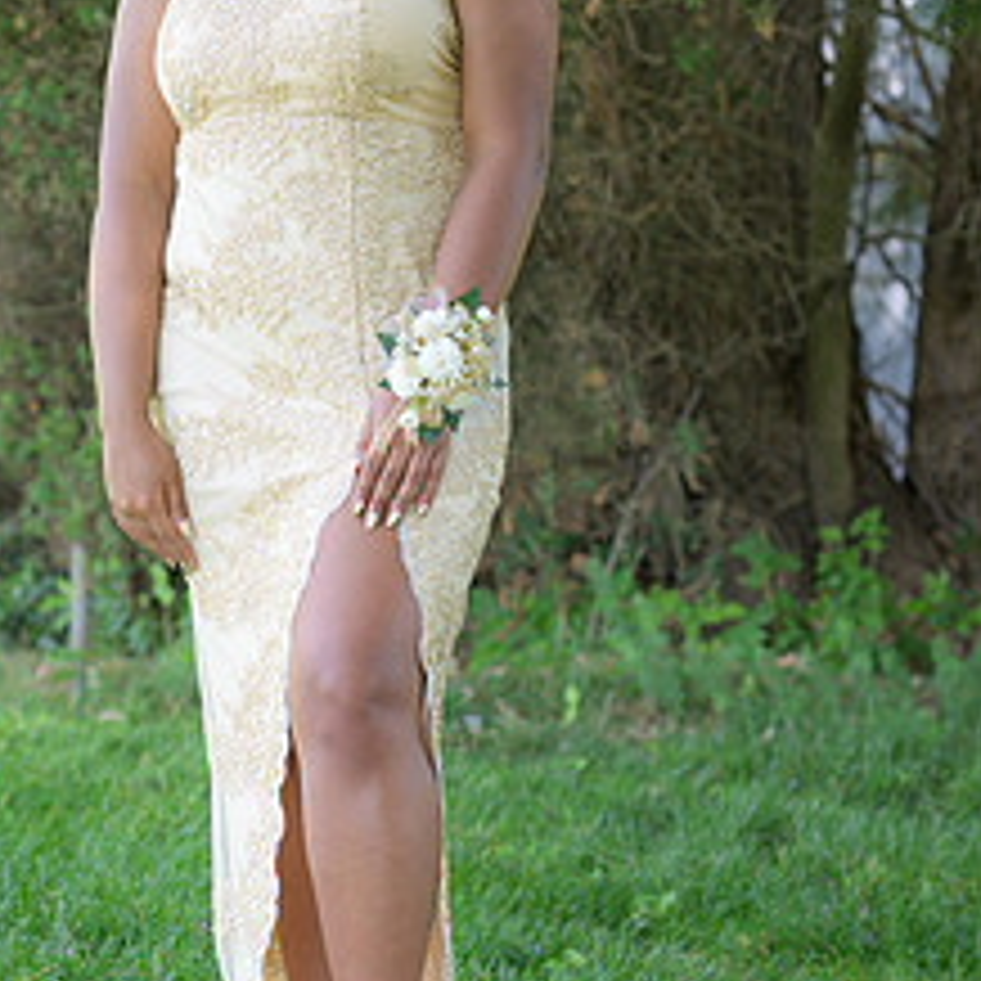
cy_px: 486
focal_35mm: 149
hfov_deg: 11.7
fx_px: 4777
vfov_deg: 11.7
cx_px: 310
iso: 400
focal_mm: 85
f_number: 3.5
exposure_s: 1/200
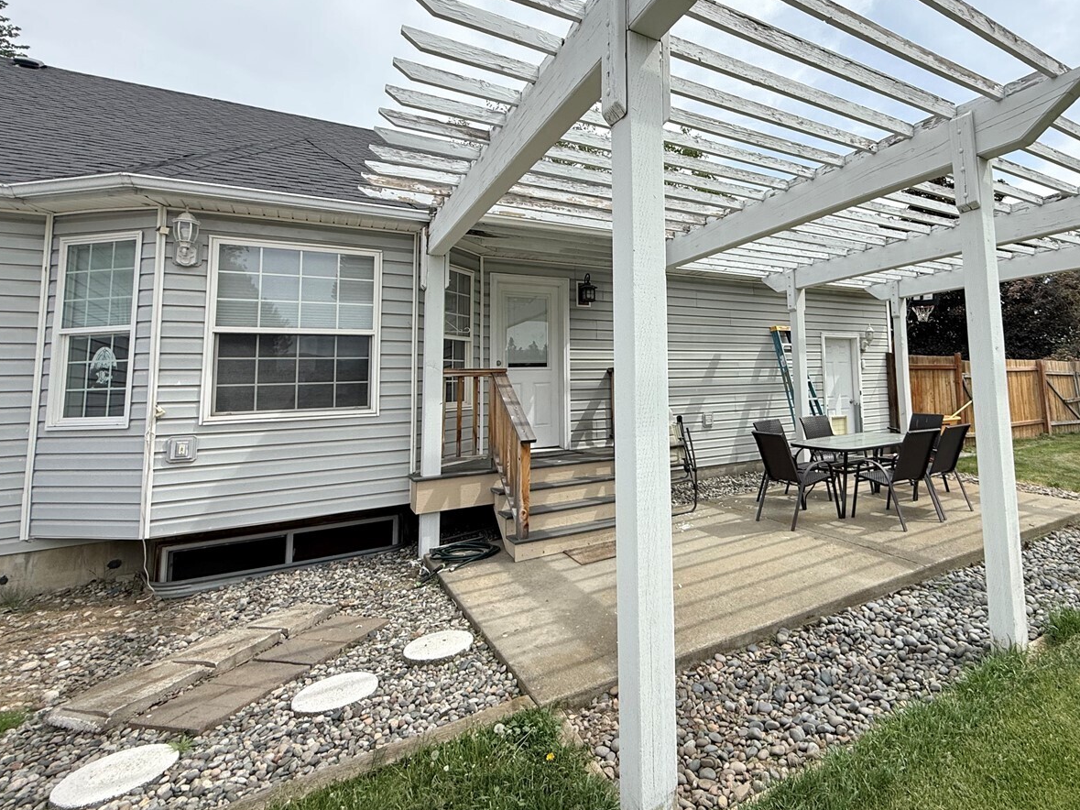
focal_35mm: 19
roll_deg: +1.0
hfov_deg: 81.8
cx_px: 719
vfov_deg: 68.0
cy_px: 325
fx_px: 593
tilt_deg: +6.4
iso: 50
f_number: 2.2
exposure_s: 1/1464
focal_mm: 2.22
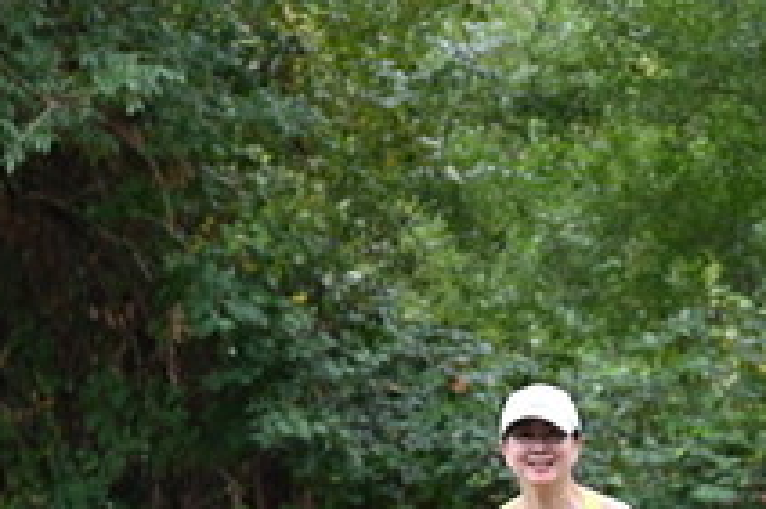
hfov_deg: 4.0
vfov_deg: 2.6
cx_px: 571
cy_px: 482
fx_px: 11034
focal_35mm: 519
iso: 560
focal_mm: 200
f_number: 6.3
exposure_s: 1/250
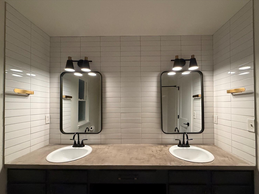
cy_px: 103
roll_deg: +0.8
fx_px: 112
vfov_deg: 81.7
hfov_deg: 98.1
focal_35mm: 15
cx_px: 135
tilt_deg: +0.2
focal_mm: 2.22
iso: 400
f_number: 2.2
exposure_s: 1/60
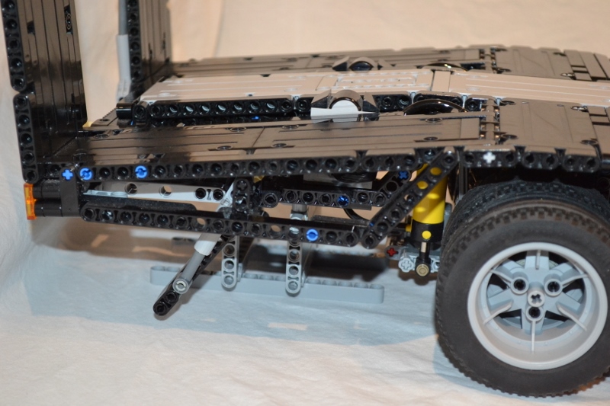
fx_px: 1220
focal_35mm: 72
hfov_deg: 28.1
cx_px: 305
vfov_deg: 18.9
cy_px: 203
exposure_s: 1/60
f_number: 5.6
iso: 1800
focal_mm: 48
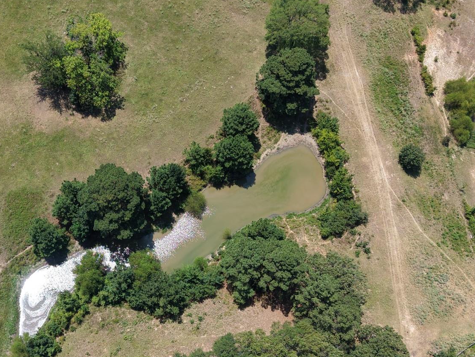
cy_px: 193
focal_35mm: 44
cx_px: 134
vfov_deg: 32.9
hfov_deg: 42.0
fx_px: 604
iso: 200
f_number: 1.8
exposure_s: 1/5000
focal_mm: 8.67
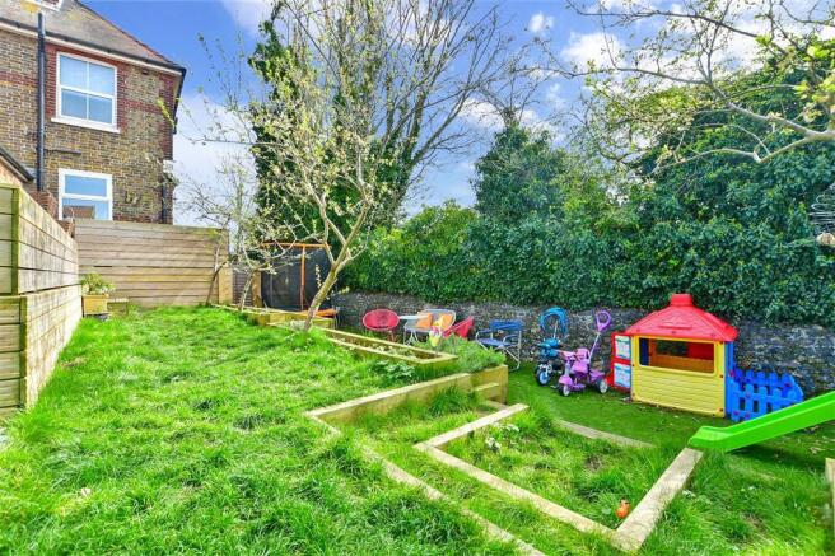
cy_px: 278
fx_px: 348
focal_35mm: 15
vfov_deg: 77.3
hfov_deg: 100.4
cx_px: 418
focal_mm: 10
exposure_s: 1/60
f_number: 8
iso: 160
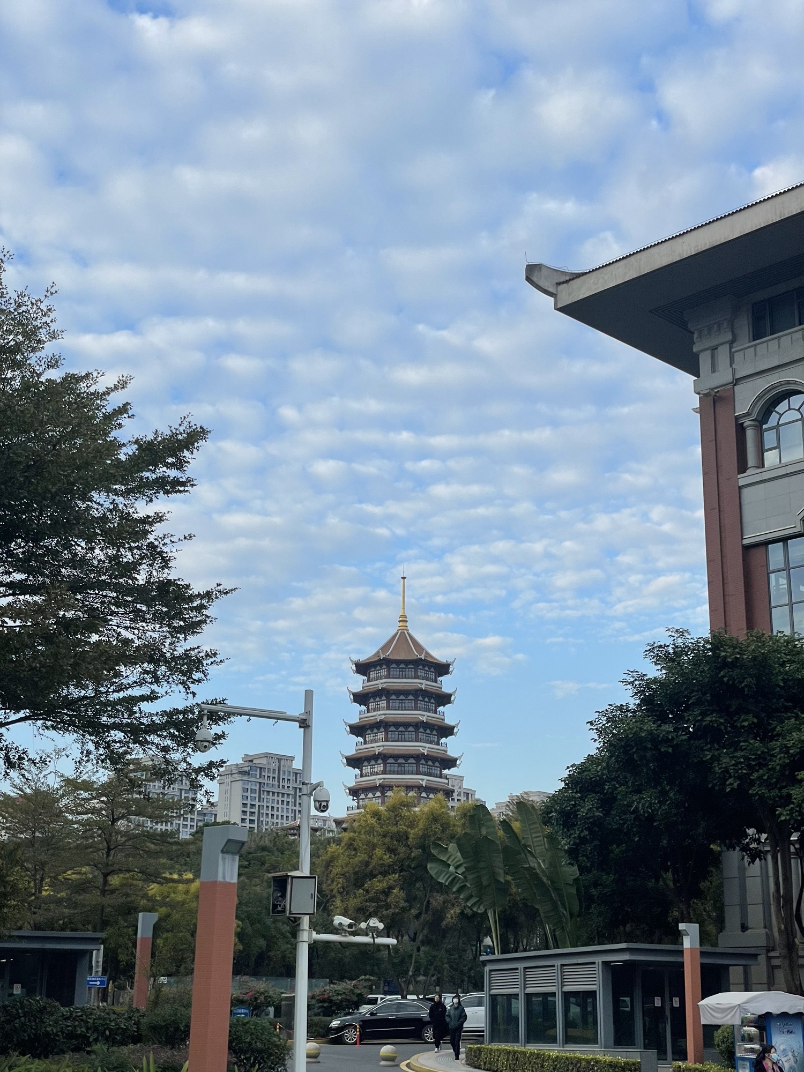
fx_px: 1610
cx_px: 402
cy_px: 536
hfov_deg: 28.0
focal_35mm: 52
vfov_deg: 36.8
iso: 25
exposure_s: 1/475
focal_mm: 6
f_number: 2
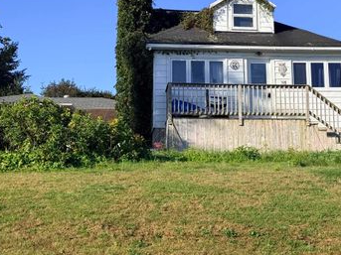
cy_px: 77
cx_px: 240
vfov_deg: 20.9
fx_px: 689
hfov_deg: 27.5
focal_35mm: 70
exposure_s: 1/4098
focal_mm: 6.76
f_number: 1.78
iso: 64
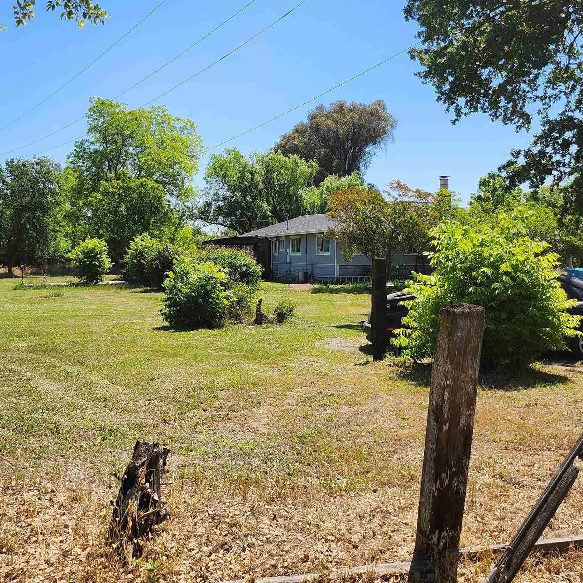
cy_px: 184
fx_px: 743
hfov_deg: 42.5
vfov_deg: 42.1
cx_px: 212
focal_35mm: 39
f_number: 1.8
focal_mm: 5
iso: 50
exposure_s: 1/2586
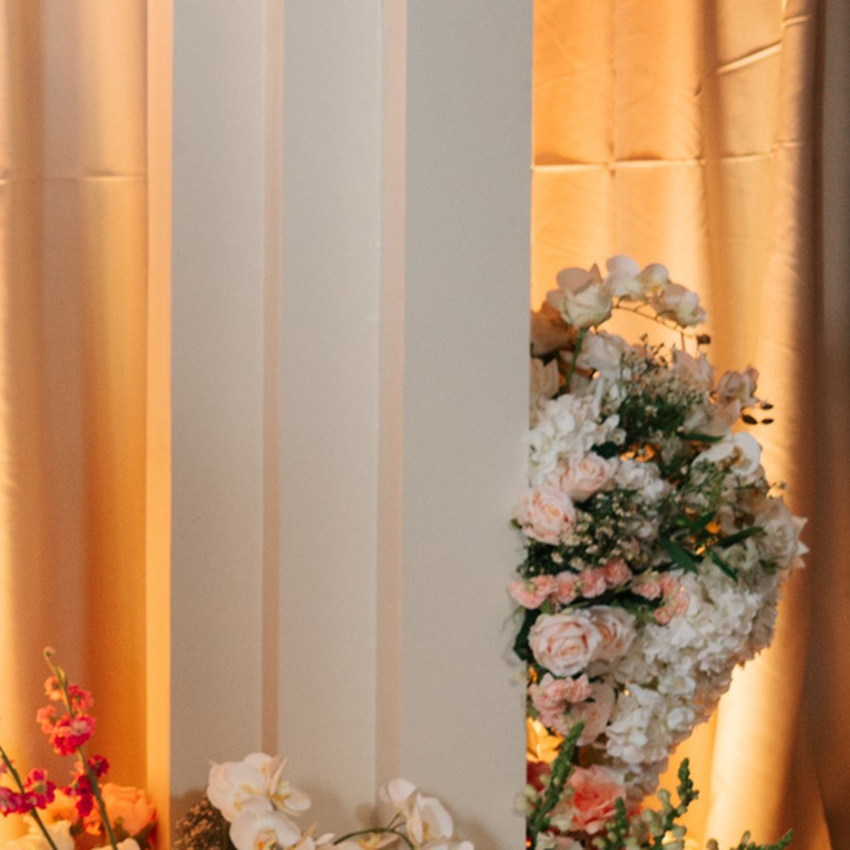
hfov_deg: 10.4
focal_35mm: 148
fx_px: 4112
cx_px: -1099
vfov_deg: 11.8
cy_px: 420
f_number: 3.2
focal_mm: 35
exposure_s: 1/200
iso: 500
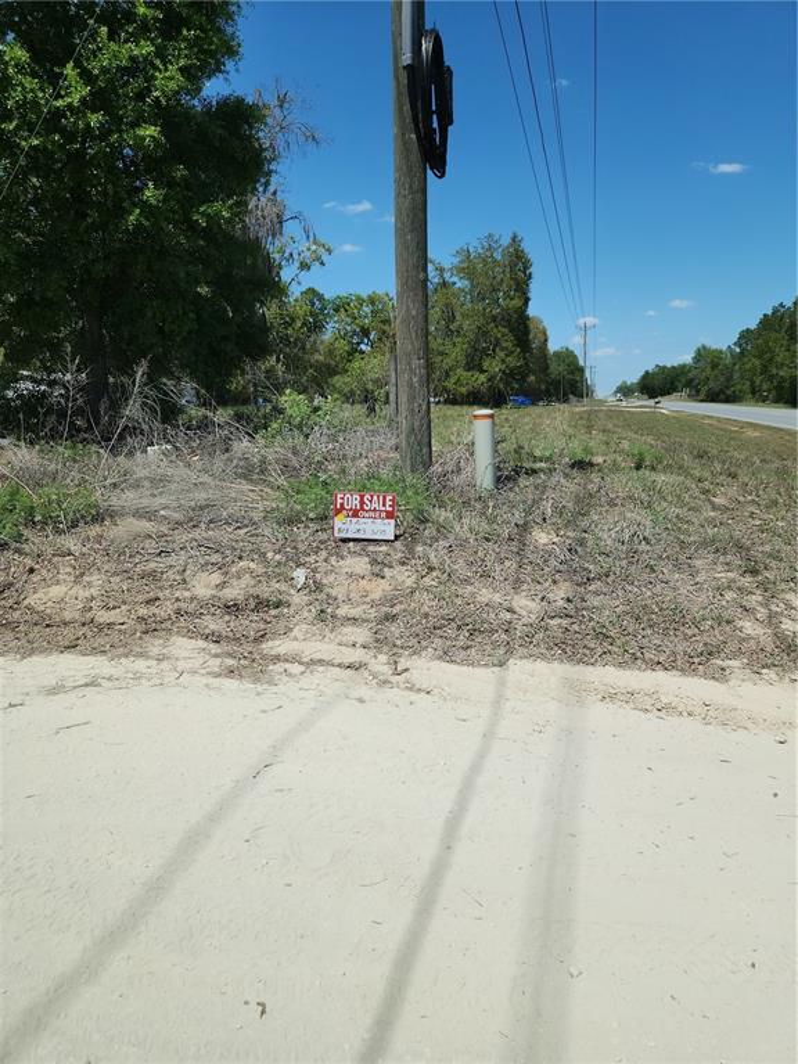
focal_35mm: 23
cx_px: 399
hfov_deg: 58.9
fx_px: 707
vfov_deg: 73.9
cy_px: 532
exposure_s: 1/2071
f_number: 1.8
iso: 20
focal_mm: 5.4
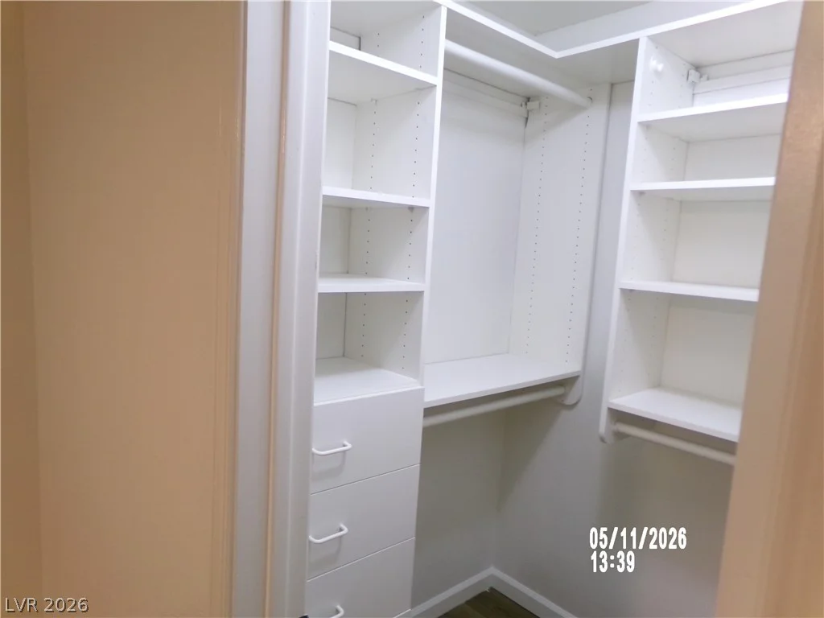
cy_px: 309
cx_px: 412
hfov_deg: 71.6
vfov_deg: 56.8
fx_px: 571
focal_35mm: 24
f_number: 3.7
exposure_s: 1/17
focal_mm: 4.3
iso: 274
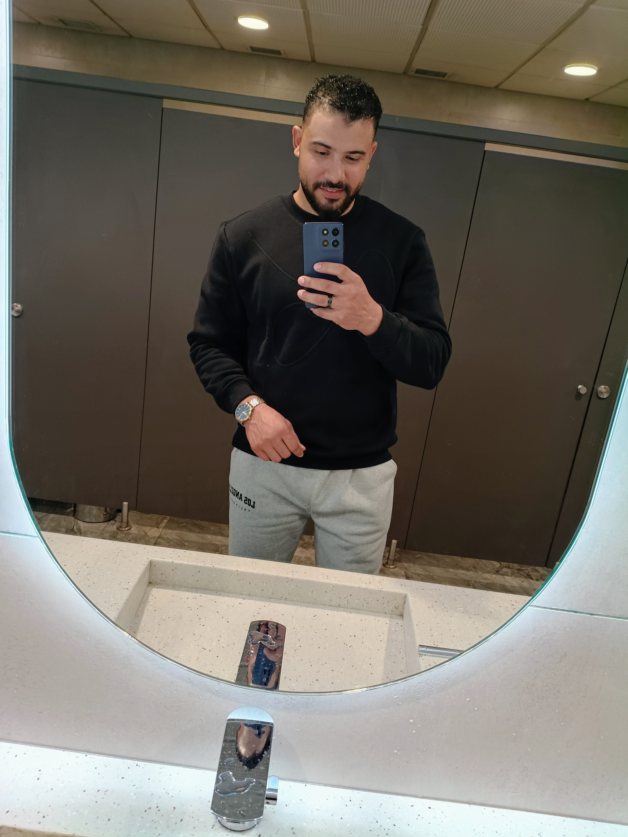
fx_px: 629
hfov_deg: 53.1
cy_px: 418
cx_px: 314
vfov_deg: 67.3
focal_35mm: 26
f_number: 1.8
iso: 482
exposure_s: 1/50
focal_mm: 4.81
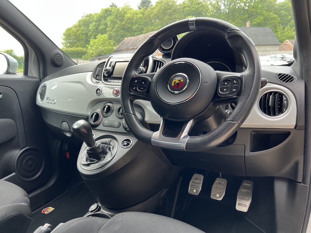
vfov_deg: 53.1
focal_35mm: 26
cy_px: 116
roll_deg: +3.2
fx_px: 234
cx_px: 156
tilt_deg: -14.0
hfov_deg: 67.3
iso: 32
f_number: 1.5
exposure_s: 1/135
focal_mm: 5.7
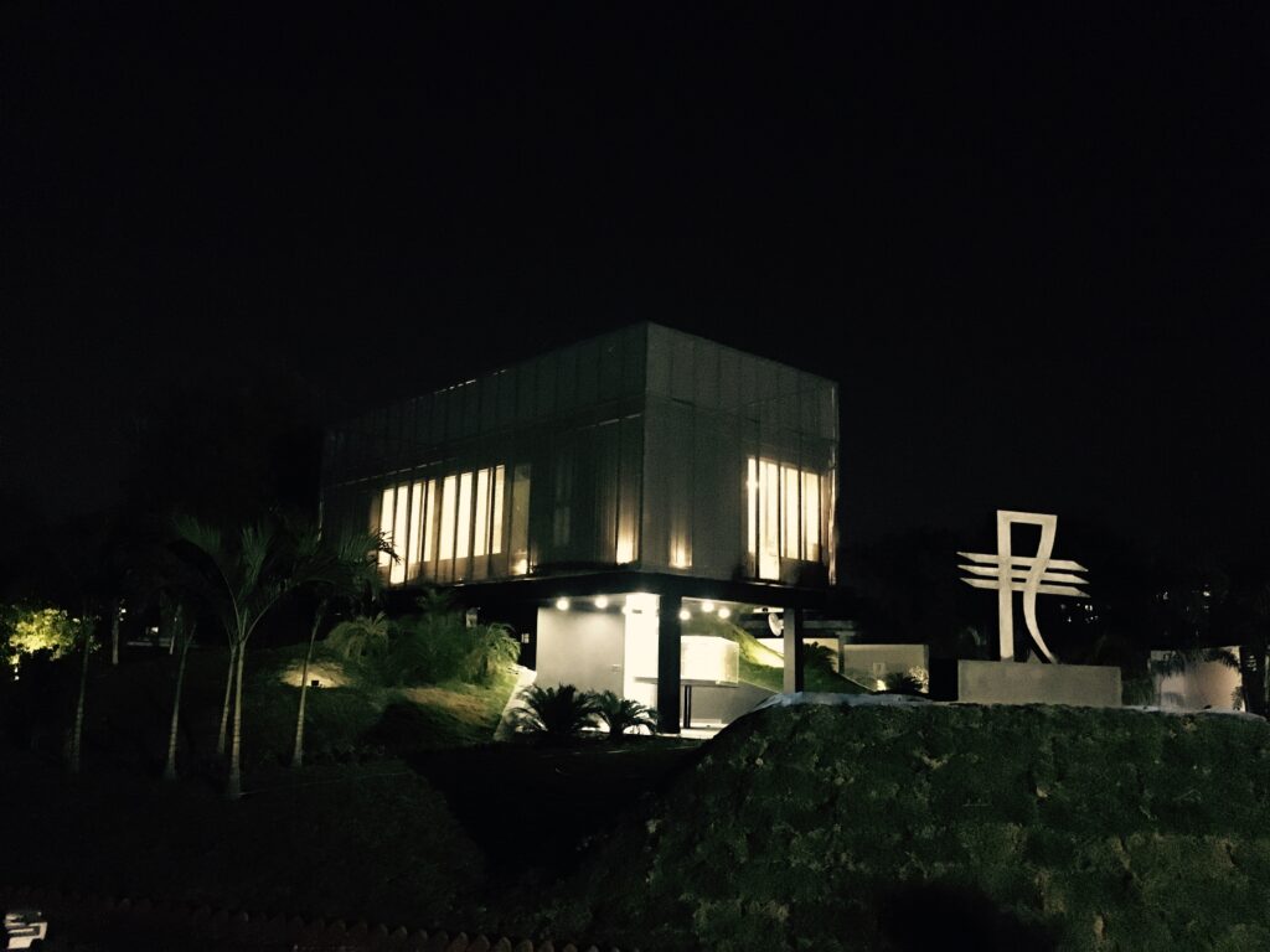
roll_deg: -1.7
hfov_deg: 61.7
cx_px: 635
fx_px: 1064
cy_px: 476
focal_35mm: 29
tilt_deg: +10.4
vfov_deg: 48.2
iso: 2000
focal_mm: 4.15
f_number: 2.2
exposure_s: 1/17
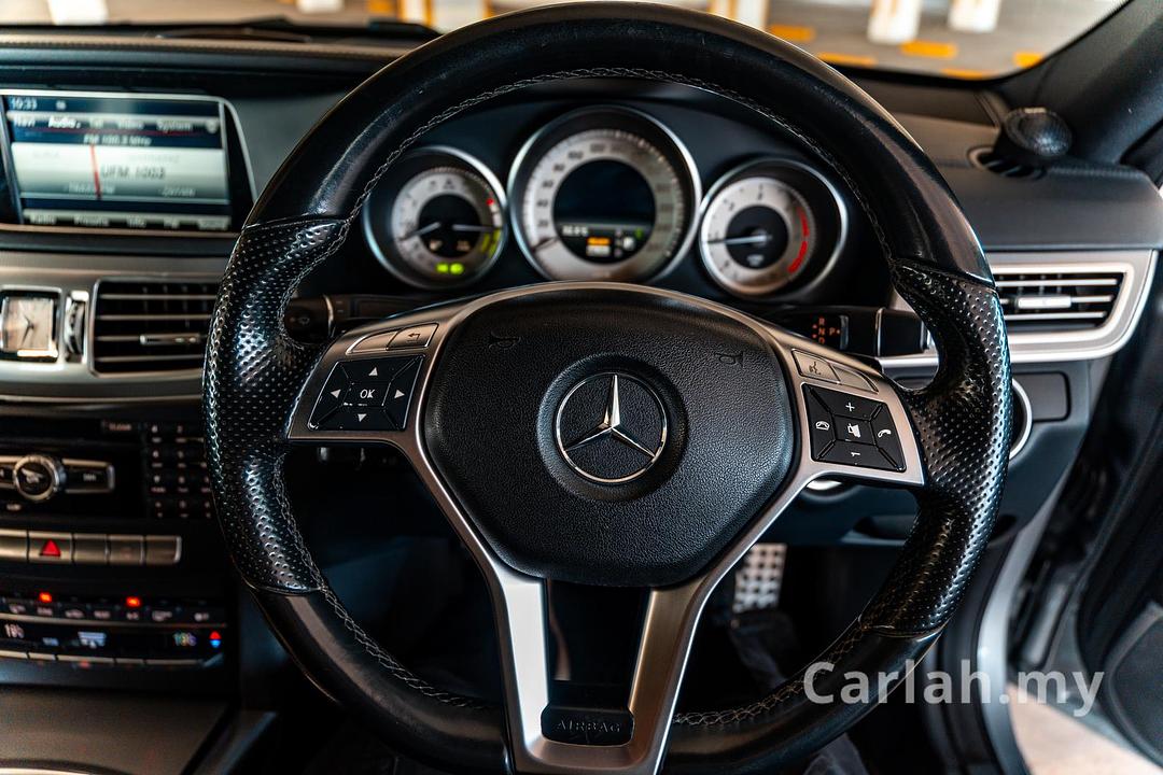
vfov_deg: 50.4
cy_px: 388
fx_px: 824
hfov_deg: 70.4
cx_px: 582
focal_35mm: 26
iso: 250
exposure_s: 1/20
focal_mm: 17
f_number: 2.8
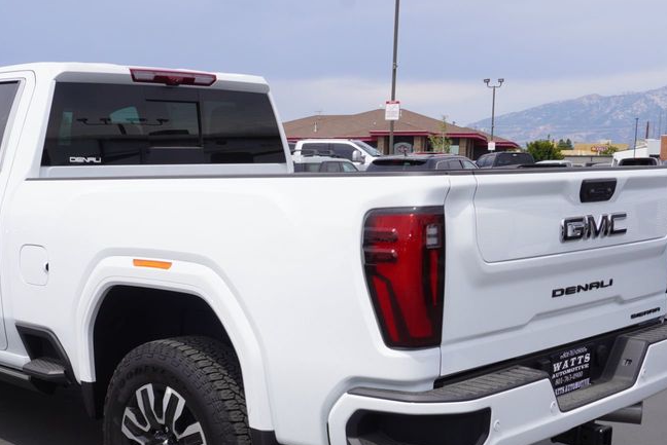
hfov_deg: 39.2
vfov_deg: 26.9
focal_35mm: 50
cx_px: 212
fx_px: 923
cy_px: 314
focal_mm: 21
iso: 100
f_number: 10
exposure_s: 1/160
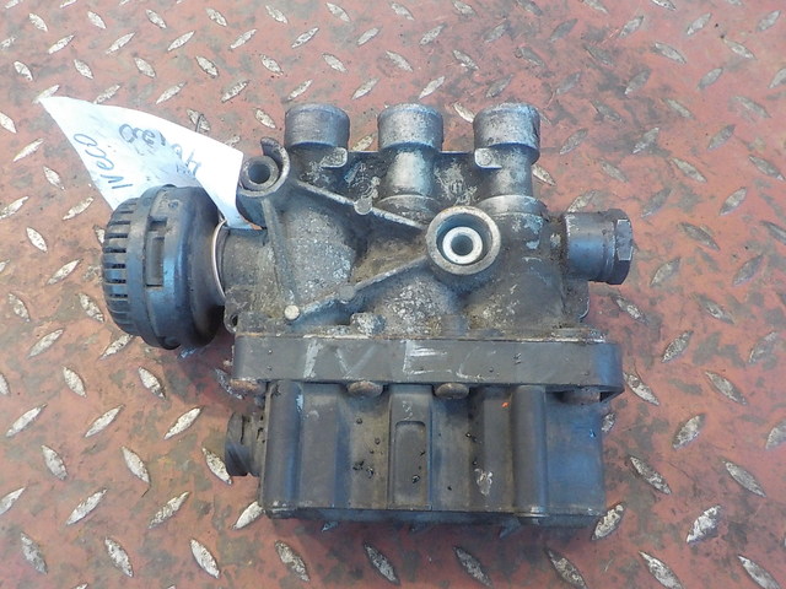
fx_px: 681
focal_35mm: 30
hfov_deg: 60.0
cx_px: 393
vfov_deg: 46.8
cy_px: 294
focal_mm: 4.1
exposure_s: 1/25
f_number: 3.3
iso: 400
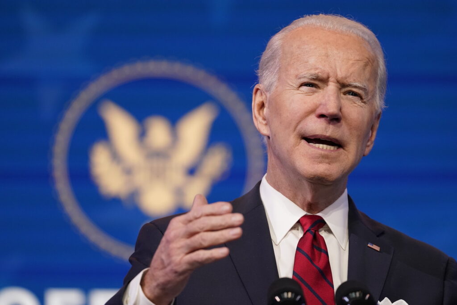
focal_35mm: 300
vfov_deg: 4.6
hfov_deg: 6.9
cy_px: 152
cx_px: 228
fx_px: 3809
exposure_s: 1/250
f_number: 5.6
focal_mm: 300
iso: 4000
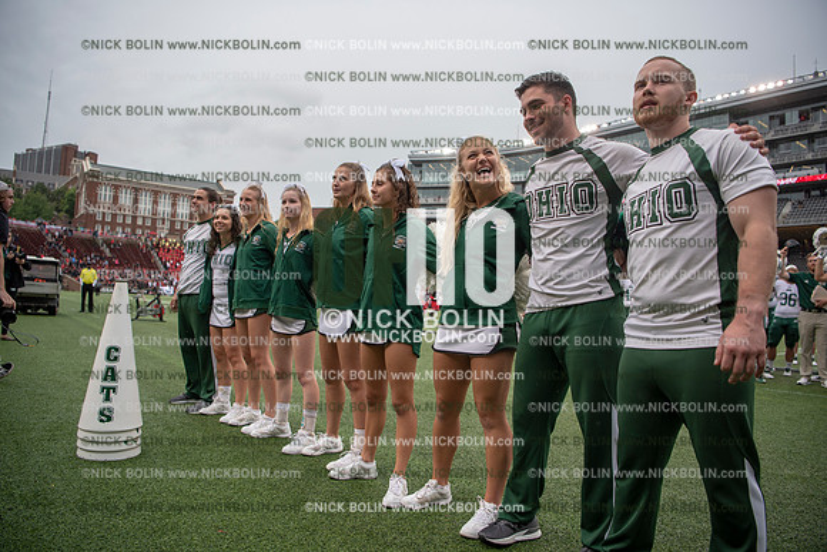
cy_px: 276
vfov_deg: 53.2
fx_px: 551
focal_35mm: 24
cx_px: 414
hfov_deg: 73.7
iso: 250
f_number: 2.8
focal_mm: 24
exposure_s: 1/1000
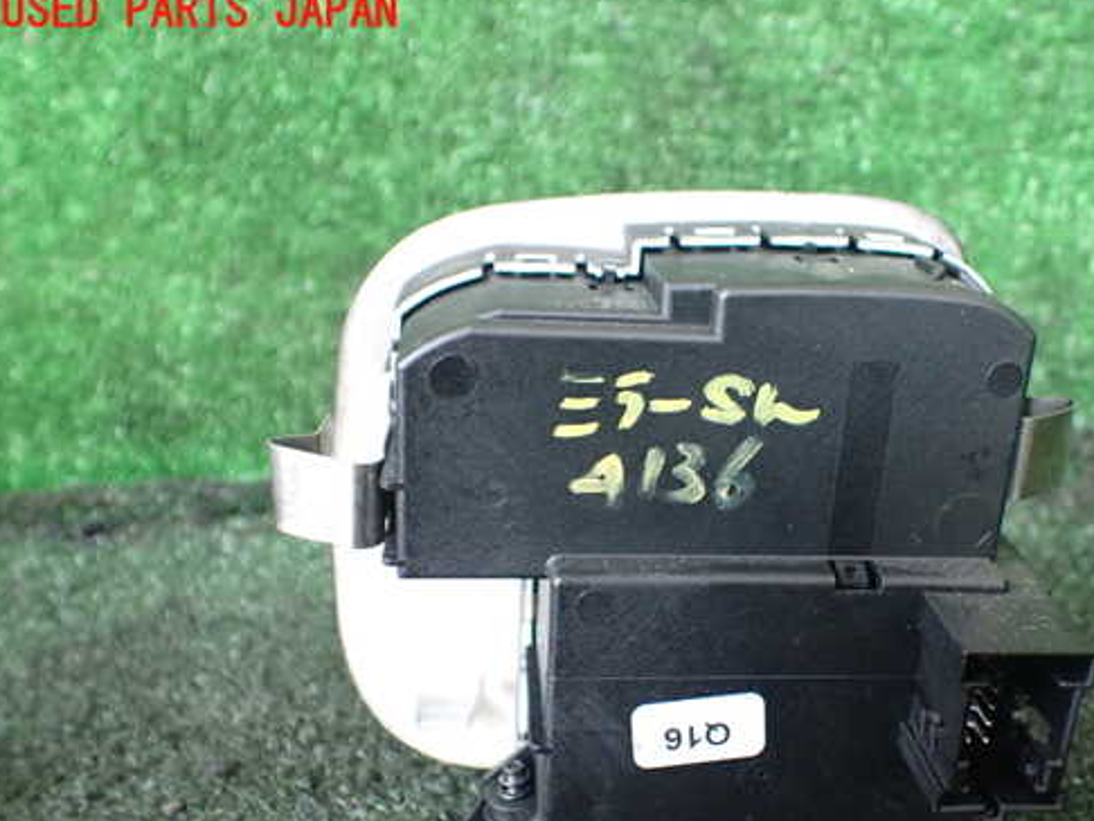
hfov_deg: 49.8
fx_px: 1170
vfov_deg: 38.5
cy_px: 490
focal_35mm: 37
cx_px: 664
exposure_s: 1/125
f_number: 2.3
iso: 800
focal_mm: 5.4
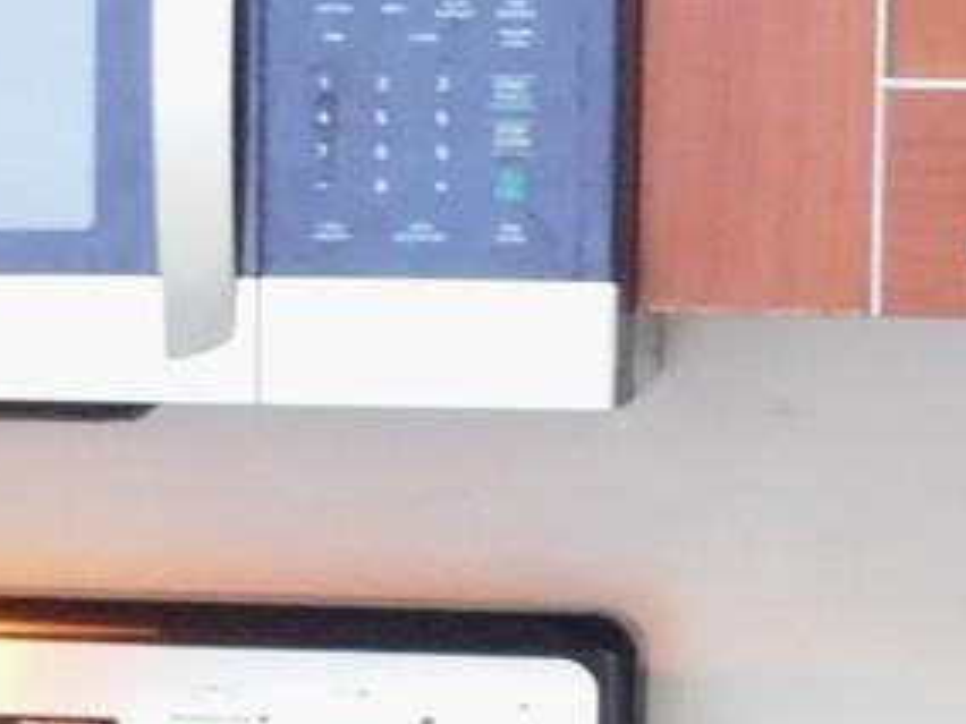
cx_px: -1143
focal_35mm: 225
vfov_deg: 6.6
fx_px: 6279
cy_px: 513
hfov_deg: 8.2
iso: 640
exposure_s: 1/8
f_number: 3.6
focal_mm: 7.1
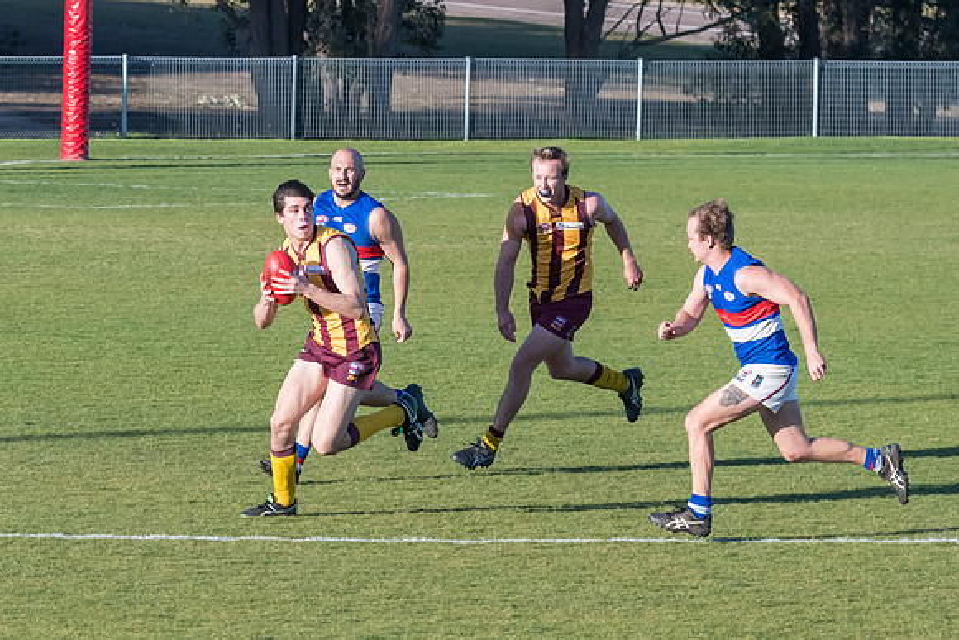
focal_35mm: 373
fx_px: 9941
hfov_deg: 5.5
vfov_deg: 3.7
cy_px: 422
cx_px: 280
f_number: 8
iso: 800
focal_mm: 160
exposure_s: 1/1600
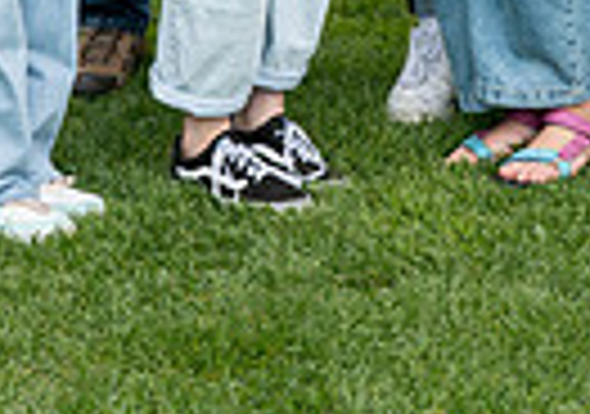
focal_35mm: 197
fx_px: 3282
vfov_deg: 6.9
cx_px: 346
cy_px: -471
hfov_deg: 10.3
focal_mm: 42
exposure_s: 1/250
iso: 320
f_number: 4
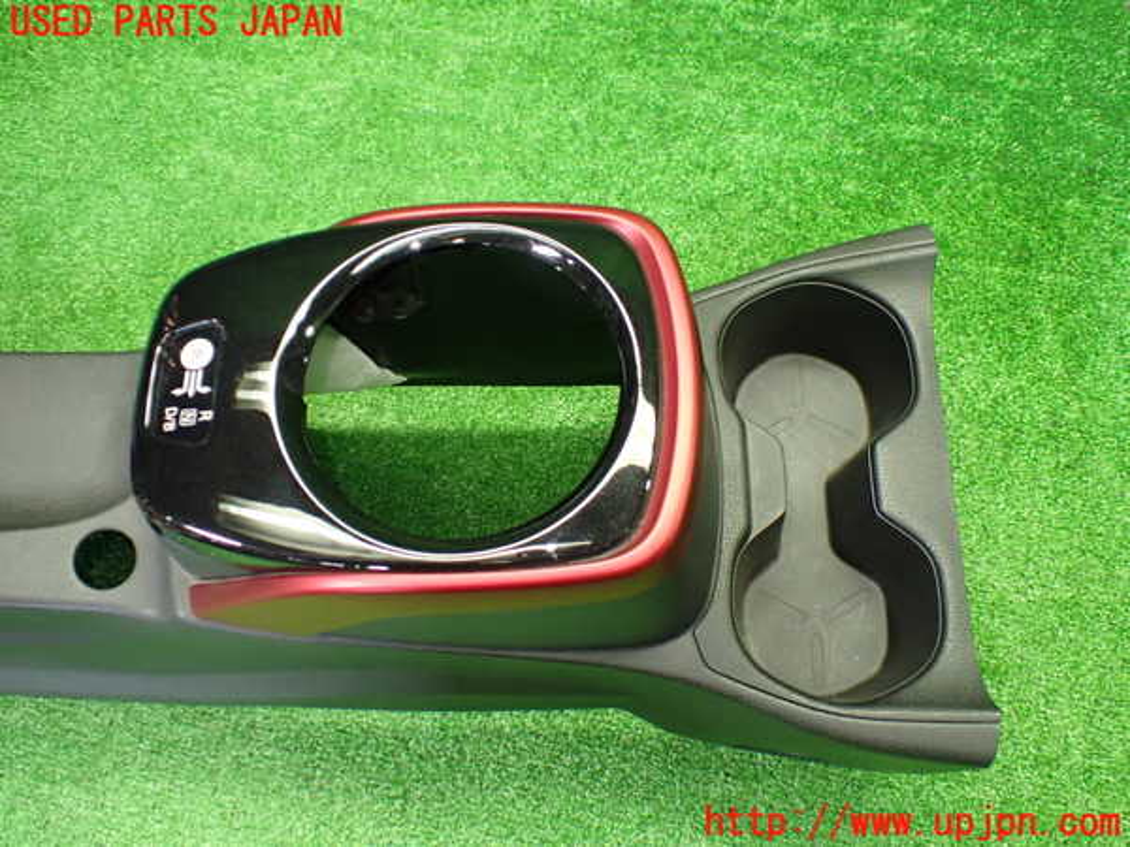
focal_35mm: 30
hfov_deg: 60.0
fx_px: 979
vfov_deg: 46.8
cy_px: 424
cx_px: 565
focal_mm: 5.4
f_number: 2.3
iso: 800
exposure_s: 1/80
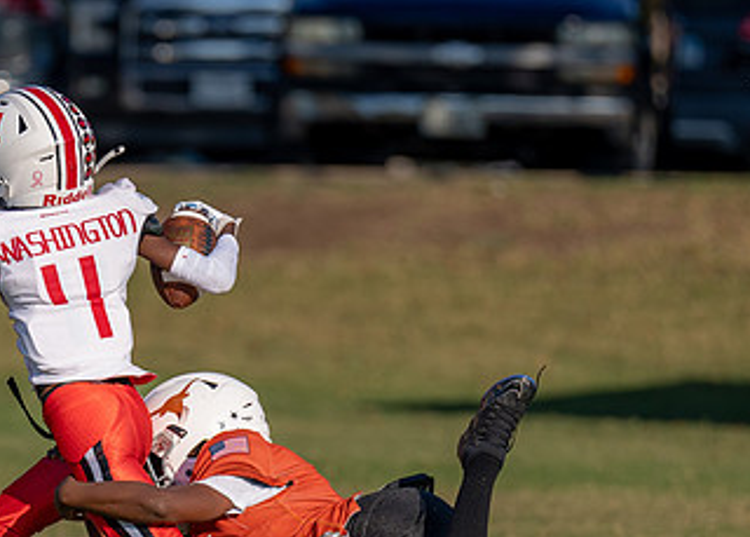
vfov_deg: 2.2
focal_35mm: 658
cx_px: 172
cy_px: 373
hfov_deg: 3.1
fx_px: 14025
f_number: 2.8
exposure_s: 1/2000
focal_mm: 200
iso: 100
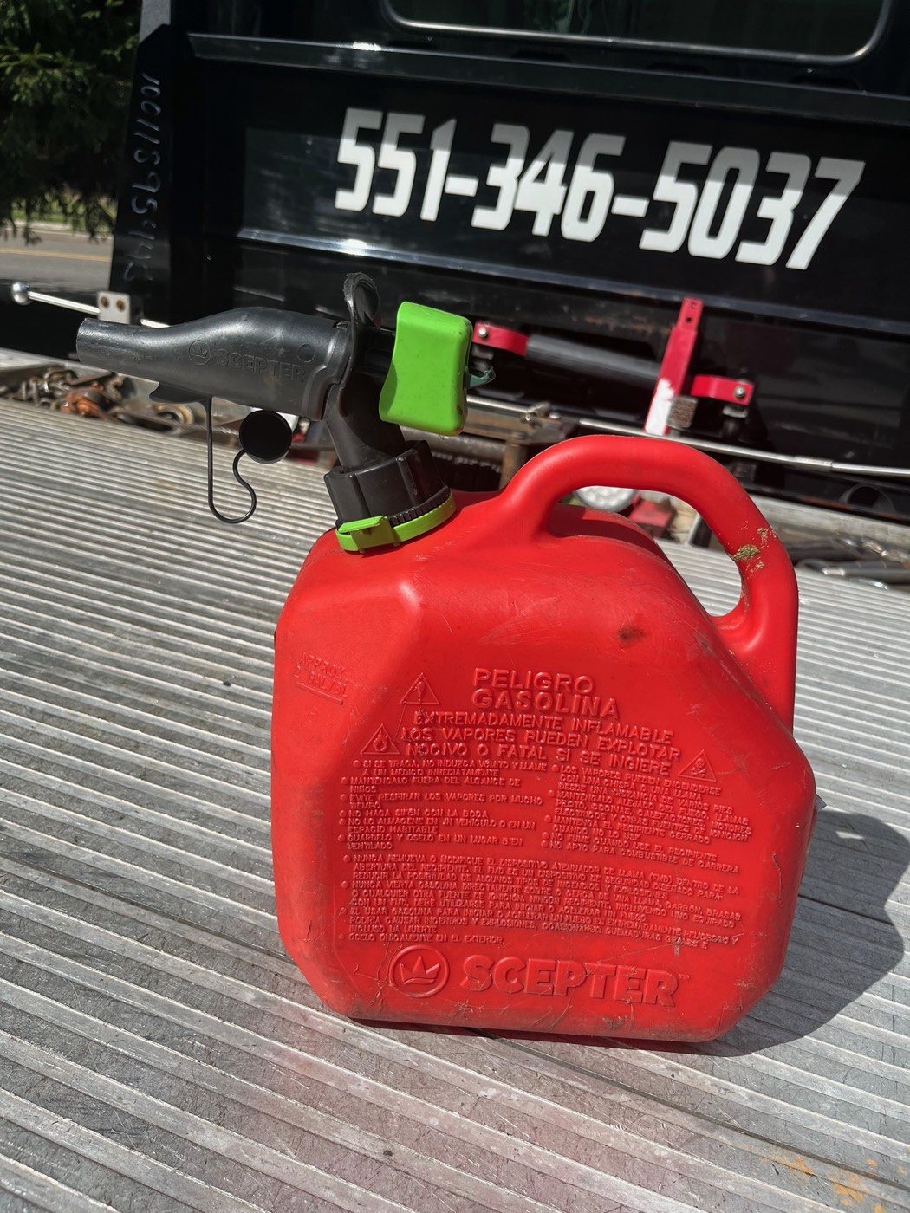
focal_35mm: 26
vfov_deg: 67.3
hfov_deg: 53.1
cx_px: 455
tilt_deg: -23.5
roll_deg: -7.6
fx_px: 911
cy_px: 606
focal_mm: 5.1
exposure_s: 1/4149
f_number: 1.6
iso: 50
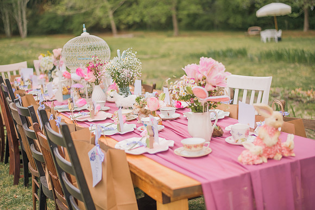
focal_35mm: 50
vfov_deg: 27.0
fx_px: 438
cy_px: 105
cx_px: 158
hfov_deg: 39.6
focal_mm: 50
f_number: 2
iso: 100
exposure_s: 1/800
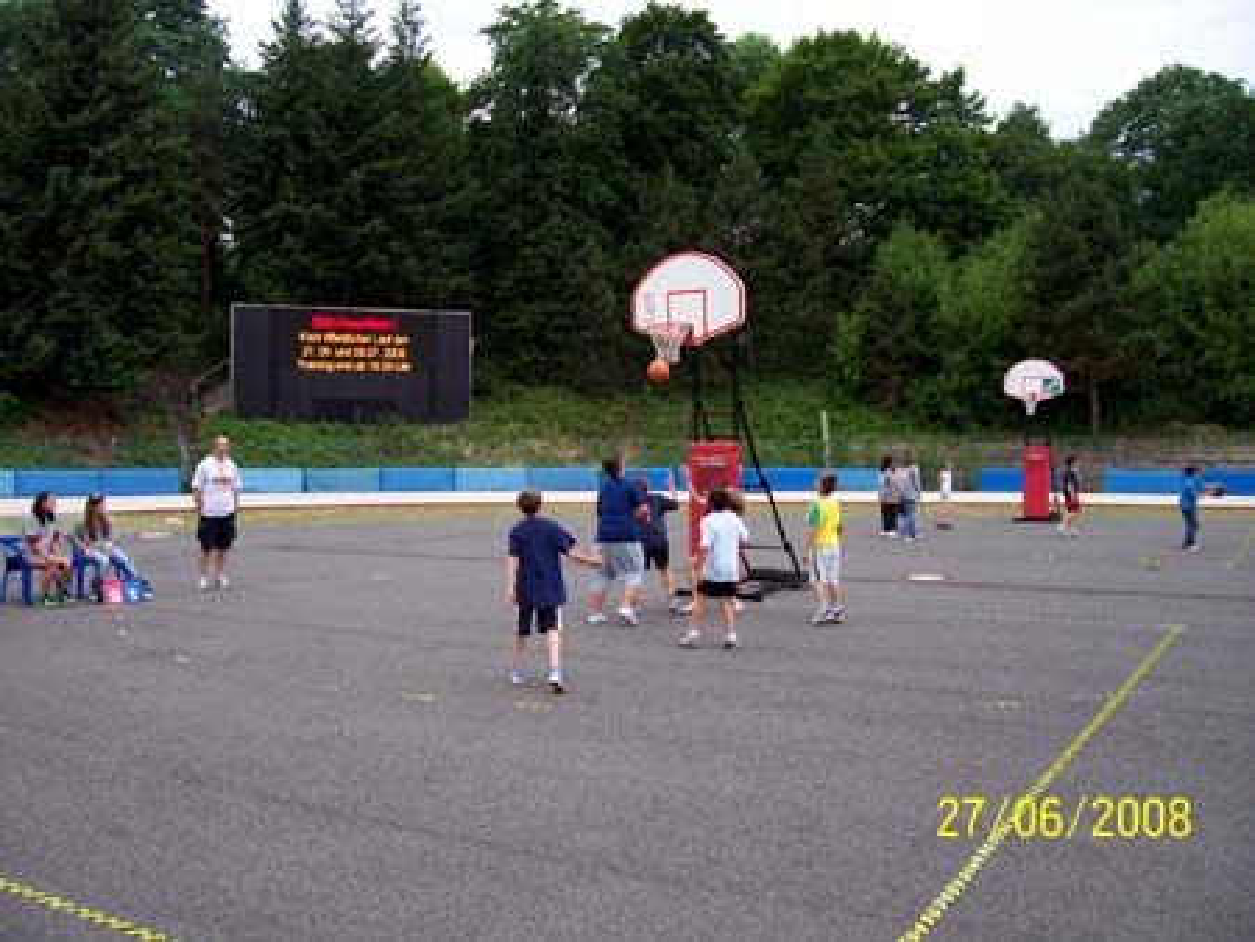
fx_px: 1233
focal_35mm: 34
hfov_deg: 53.9
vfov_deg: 41.8
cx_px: 628
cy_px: 471
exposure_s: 1/423
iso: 80
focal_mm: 5.6
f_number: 2.7
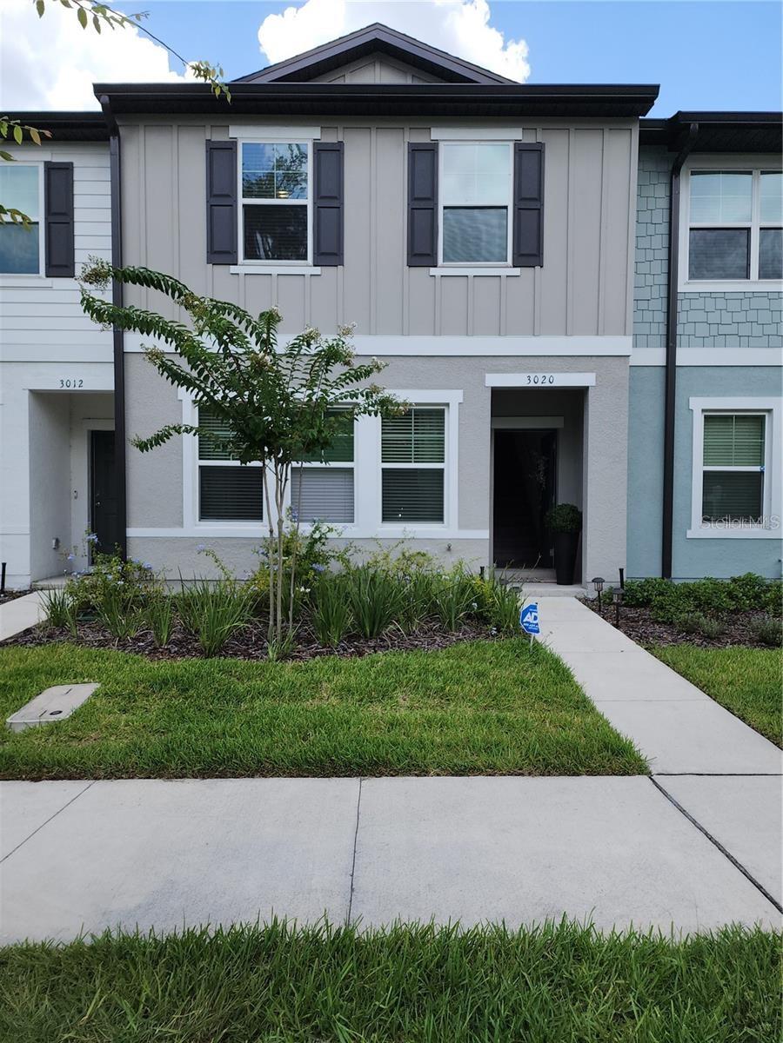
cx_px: 392
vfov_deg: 73.9
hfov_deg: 58.9
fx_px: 694
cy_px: 522
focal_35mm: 23
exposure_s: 1/562
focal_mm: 6.4
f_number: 1.8
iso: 12
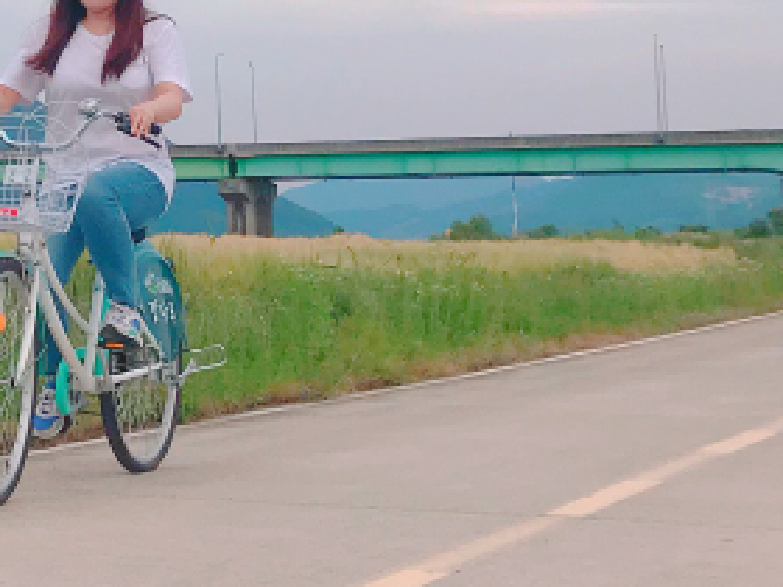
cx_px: -369
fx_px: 2126
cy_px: 43
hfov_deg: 18.6
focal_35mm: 94
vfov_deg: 15.5
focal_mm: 3.99
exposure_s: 1/1842
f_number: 1.8
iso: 20
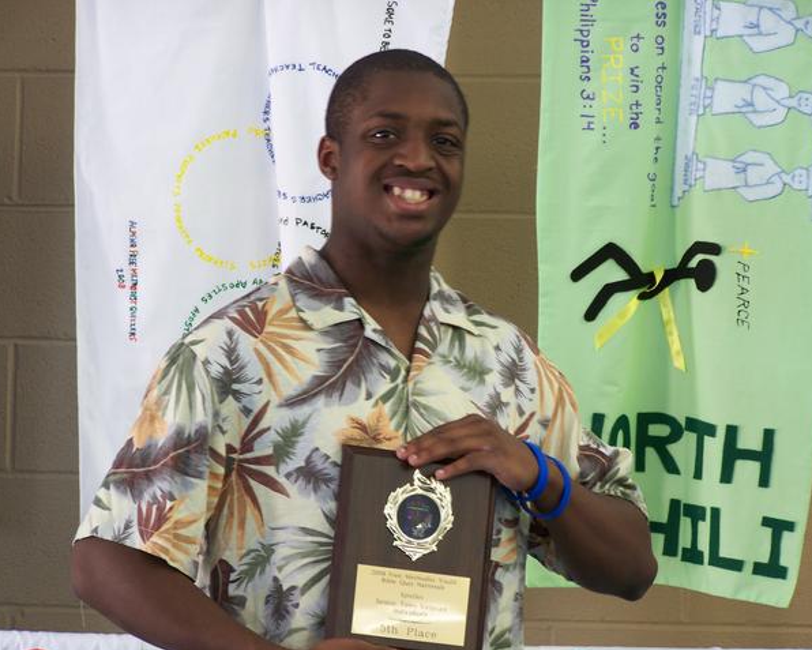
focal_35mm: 153
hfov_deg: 12.6
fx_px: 3678
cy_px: 326
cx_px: 429
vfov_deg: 10.1
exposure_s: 1/4
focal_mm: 24.1
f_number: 3.2
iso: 64
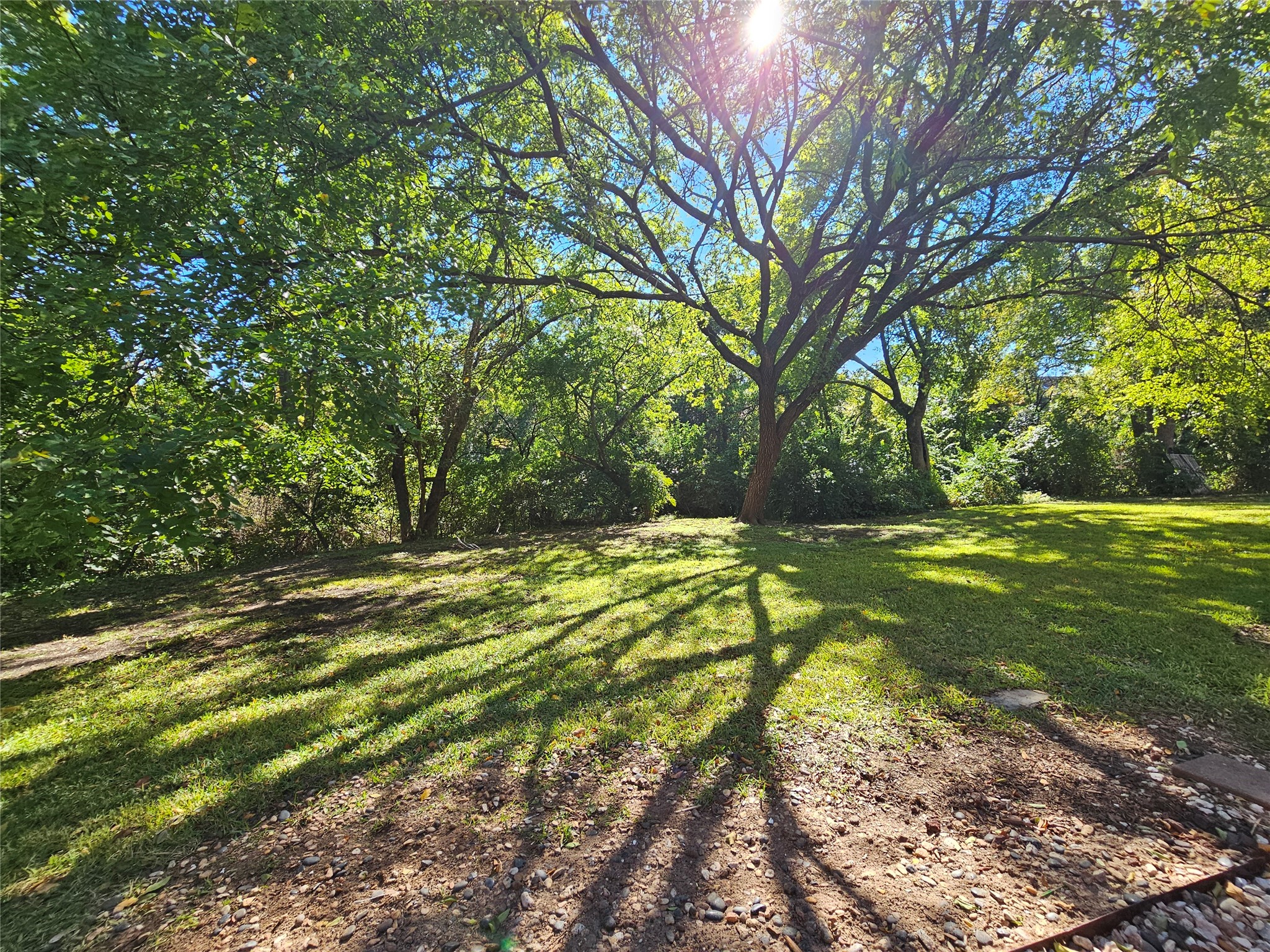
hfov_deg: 106.2
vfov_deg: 89.9
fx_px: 477
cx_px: 635
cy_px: 476
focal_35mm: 13
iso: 50
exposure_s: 1/357
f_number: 2.2
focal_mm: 2.2
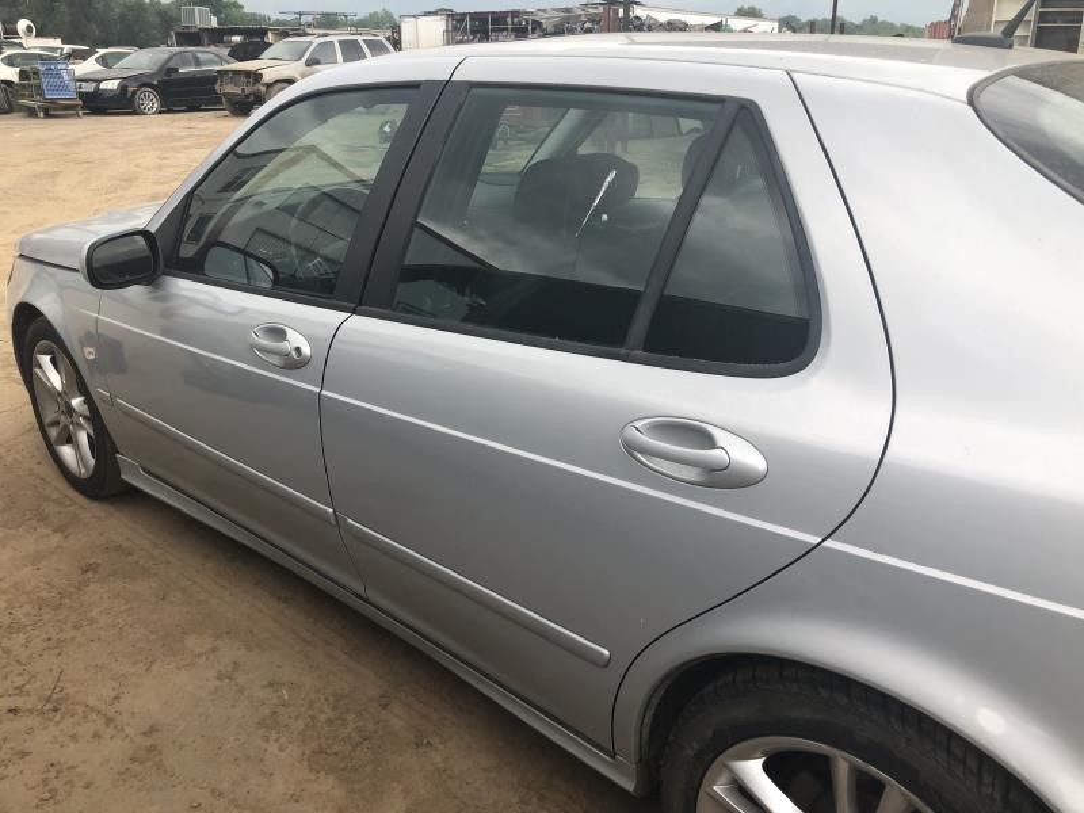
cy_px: 406
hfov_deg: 63.4
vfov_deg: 49.7
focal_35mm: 28
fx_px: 877
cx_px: 542
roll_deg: +1.3
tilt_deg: -21.2
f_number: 1.8
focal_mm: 3.99
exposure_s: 1/214
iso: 20
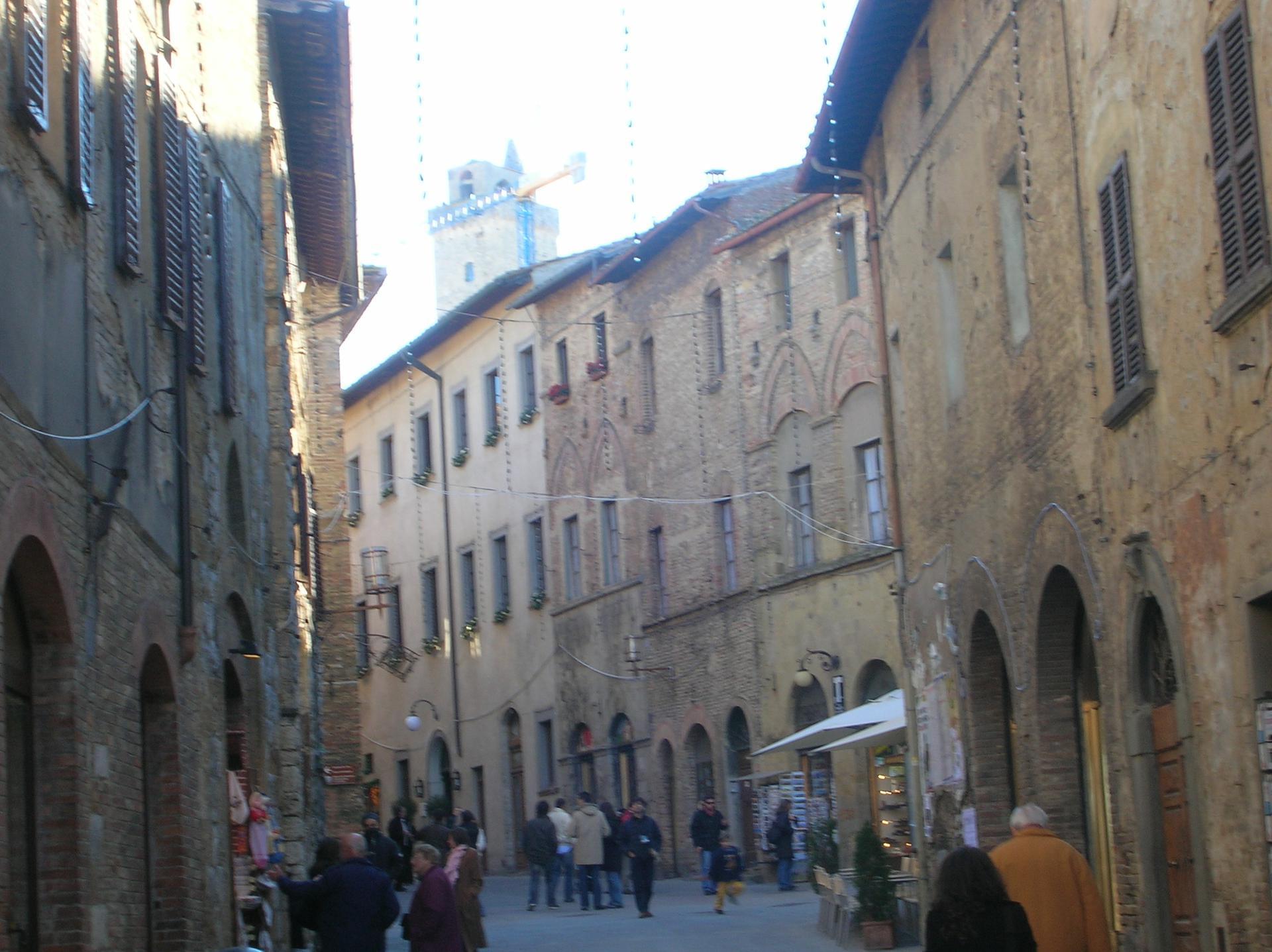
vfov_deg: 18.0
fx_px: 3011
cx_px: 636
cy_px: 476
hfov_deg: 23.9
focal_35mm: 82
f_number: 4.3
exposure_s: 1/54.7
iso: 50
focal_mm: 13.6
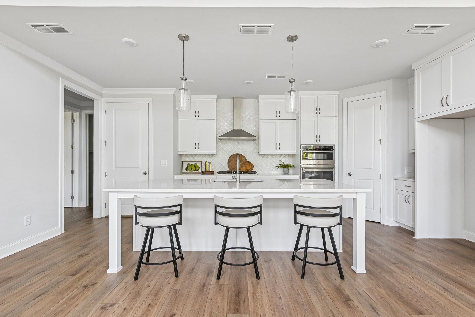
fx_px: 211
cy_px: 158
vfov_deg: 73.7
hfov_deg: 96.7
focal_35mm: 16
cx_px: 238
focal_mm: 16
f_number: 8
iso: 200
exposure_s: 1/15
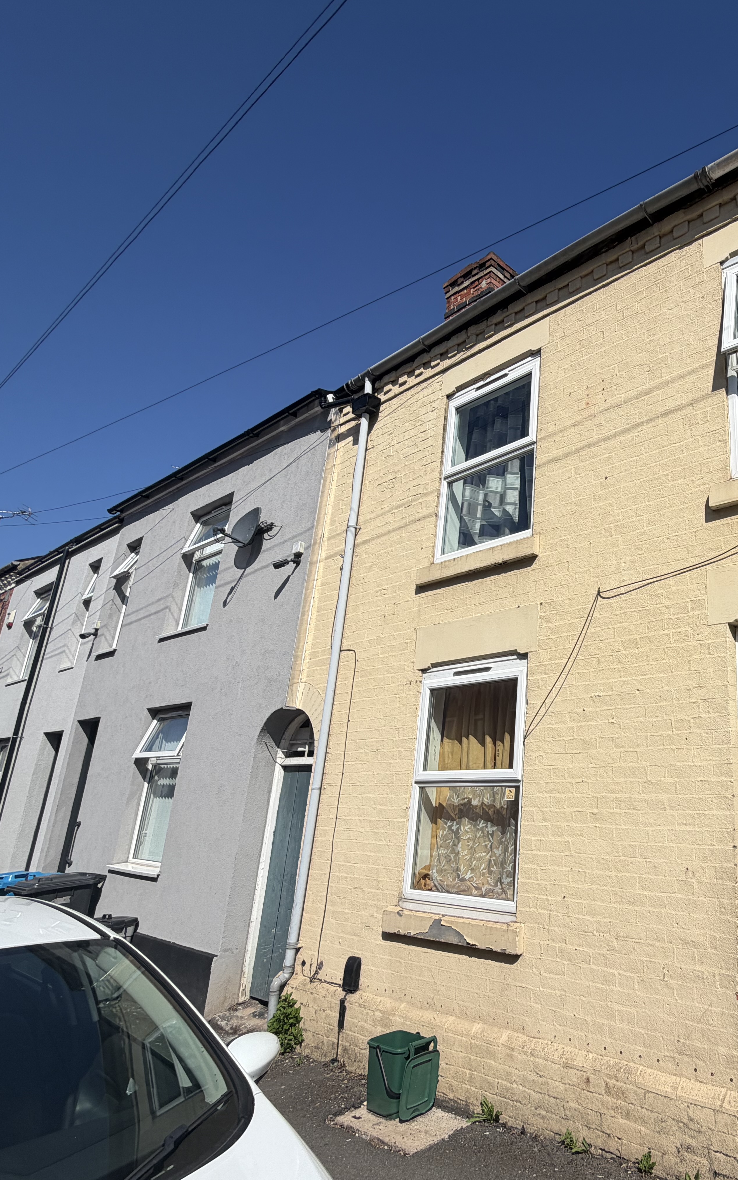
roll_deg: -0.4
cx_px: 615
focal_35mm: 21
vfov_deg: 82.3
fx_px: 676
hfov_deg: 52.6
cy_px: 604
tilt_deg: +18.8
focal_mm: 2.22
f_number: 2.2
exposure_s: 1/1497
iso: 20
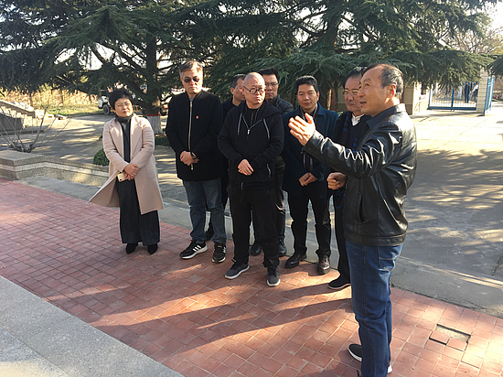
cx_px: 252
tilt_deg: -15.2
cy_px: 188
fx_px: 421
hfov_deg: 61.7
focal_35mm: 29
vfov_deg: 48.2
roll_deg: +2.1
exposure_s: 1/185
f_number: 2.2
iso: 25
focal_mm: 4.15
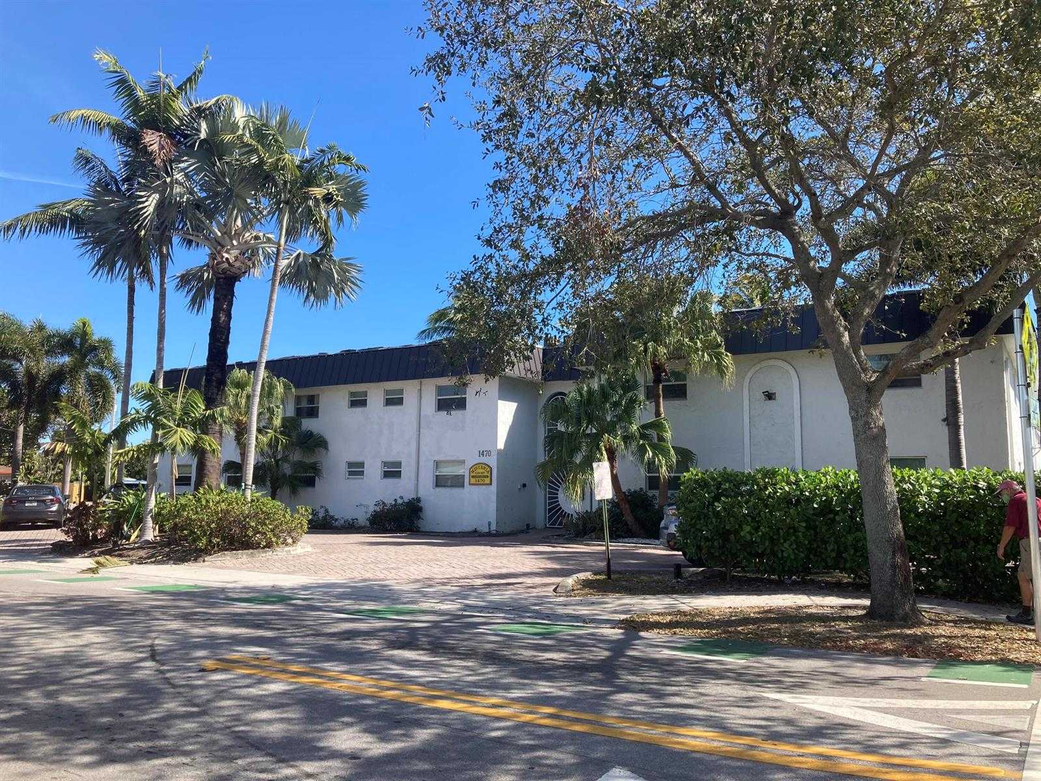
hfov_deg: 63.4
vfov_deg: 49.7
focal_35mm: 28
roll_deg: -0.6
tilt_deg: +7.3
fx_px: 842
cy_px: 390
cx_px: 520
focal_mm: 3.99
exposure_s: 1/1012
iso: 20
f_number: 1.8
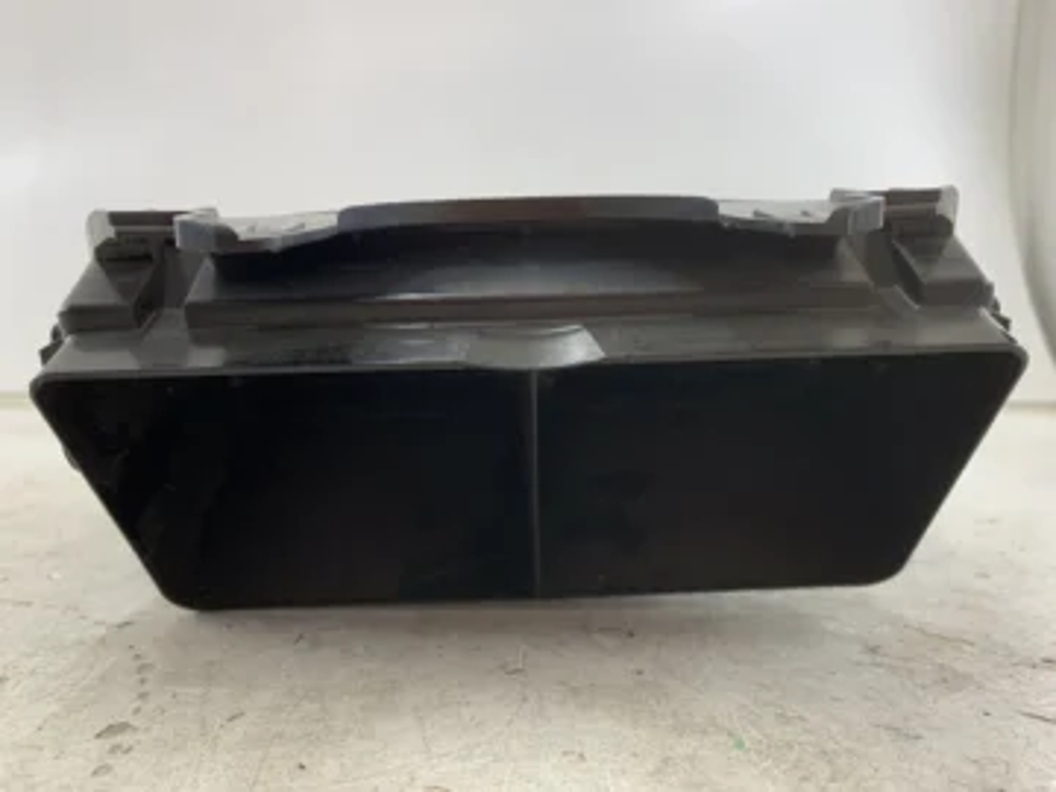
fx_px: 793
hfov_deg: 67.3
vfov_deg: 53.1
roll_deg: -0.9
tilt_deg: -4.6
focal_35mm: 26
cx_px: 528
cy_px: 396
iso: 80
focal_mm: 4.25
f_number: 1.8
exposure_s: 1/121
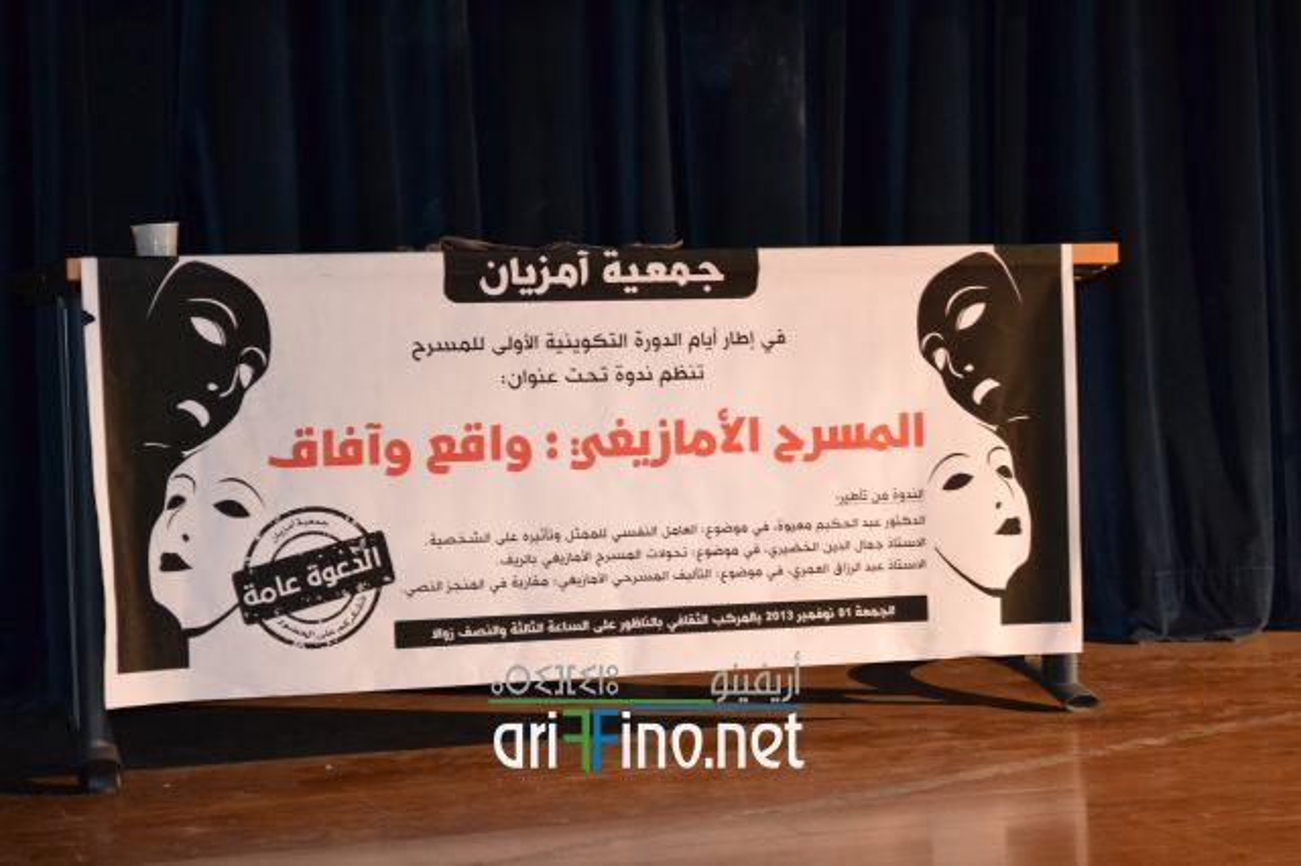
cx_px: 650
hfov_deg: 24.6
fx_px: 2980
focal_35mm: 82
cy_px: 433
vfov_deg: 16.5
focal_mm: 55
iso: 2000
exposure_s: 1/60
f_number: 5.6
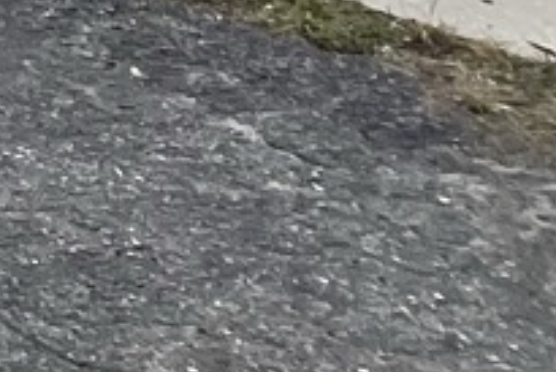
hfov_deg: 7.5
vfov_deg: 5.7
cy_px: -1094
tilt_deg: +0.6
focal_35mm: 211
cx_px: -1535
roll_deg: +1.4
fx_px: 3261
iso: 125
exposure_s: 1/121
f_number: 1.6
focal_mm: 4.2
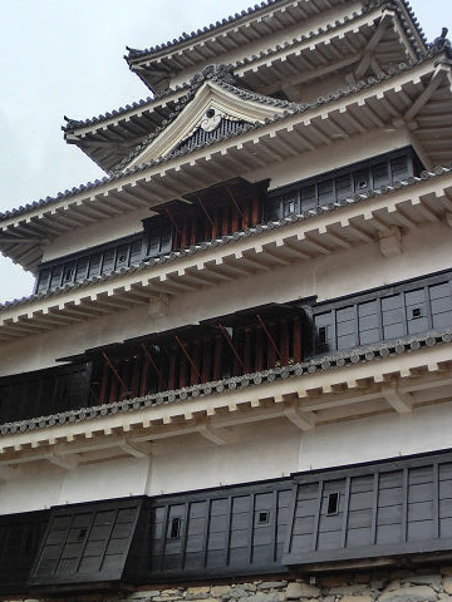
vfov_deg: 44.4
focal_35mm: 42
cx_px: 276
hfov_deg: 34.2
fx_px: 731
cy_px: 226
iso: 100
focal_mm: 5
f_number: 3
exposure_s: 1/1000
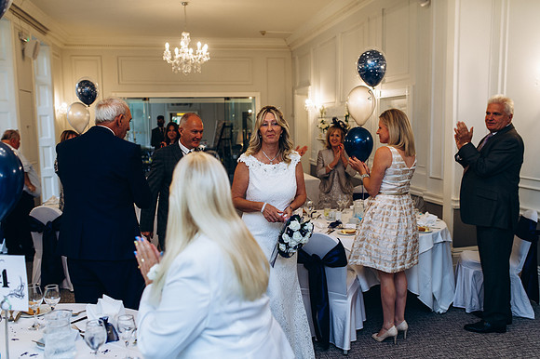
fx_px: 525
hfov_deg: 54.5
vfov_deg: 37.8
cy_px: 180
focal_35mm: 35
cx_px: 270
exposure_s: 1/100
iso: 320
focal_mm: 35
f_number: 2.8
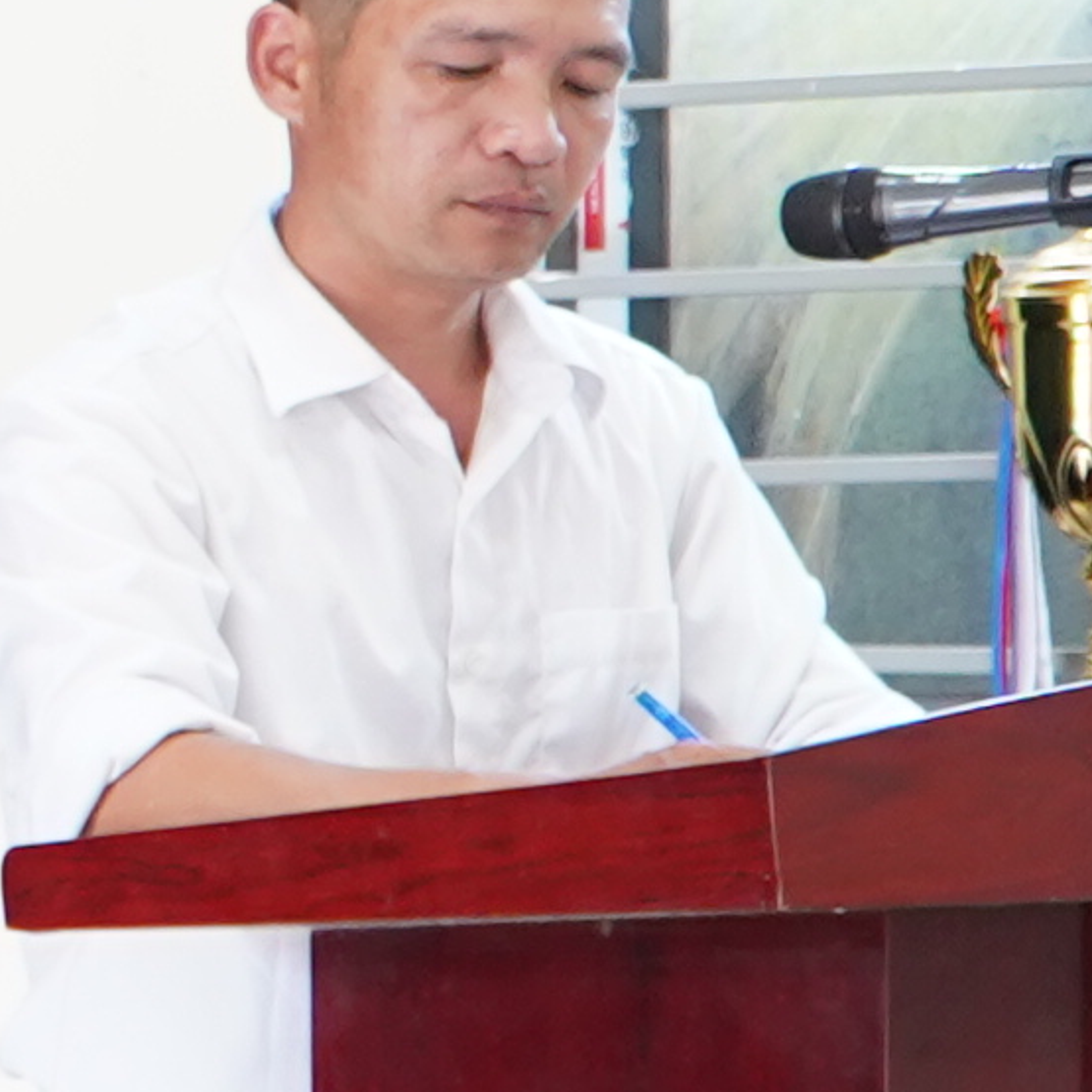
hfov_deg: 7.5
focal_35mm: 187
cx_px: -2776
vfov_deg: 9.3
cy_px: 319
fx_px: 6674
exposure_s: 1/40
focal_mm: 21
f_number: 4
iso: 1000
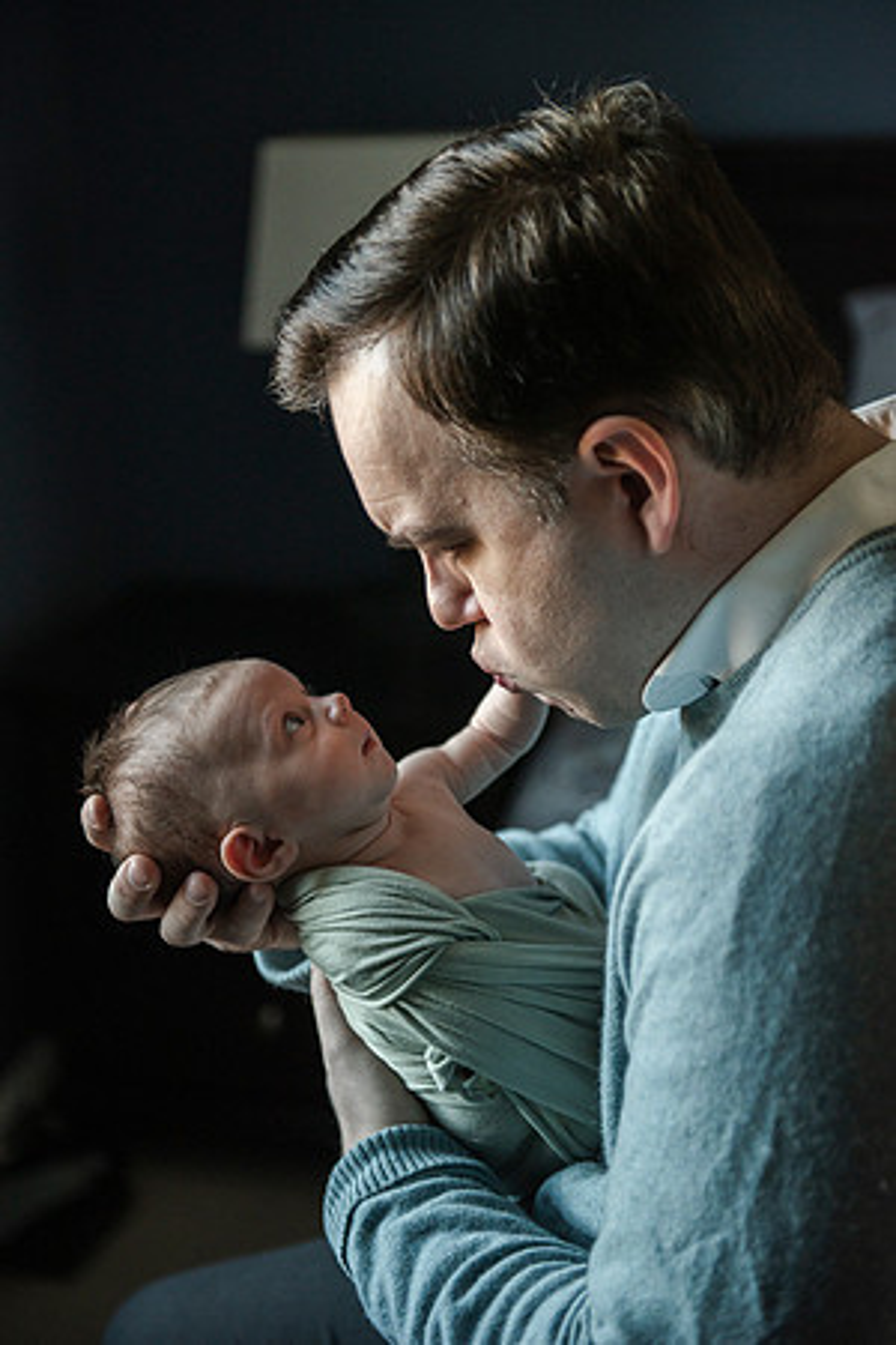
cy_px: 672
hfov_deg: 22.6
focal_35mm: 60
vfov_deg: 33.4
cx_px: 448
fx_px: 2240
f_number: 2.8
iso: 2000
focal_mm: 60
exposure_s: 1/500
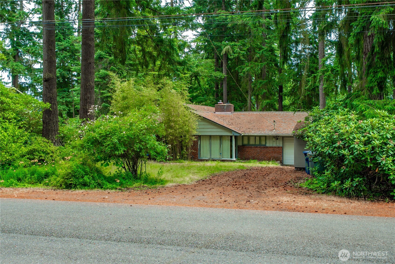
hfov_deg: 73.7
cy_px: 132
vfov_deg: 53.2
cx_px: 198
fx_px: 263
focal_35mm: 24
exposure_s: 1/30
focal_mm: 24
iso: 80
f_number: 7.1
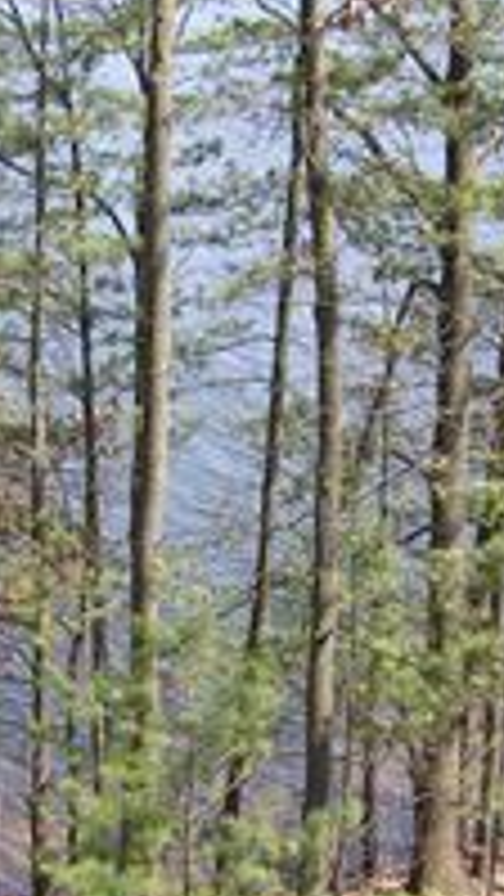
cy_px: 799
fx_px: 2470
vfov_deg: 20.2
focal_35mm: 104
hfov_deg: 11.4
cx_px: -117
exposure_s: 1/407
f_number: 2.8
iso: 100
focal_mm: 8
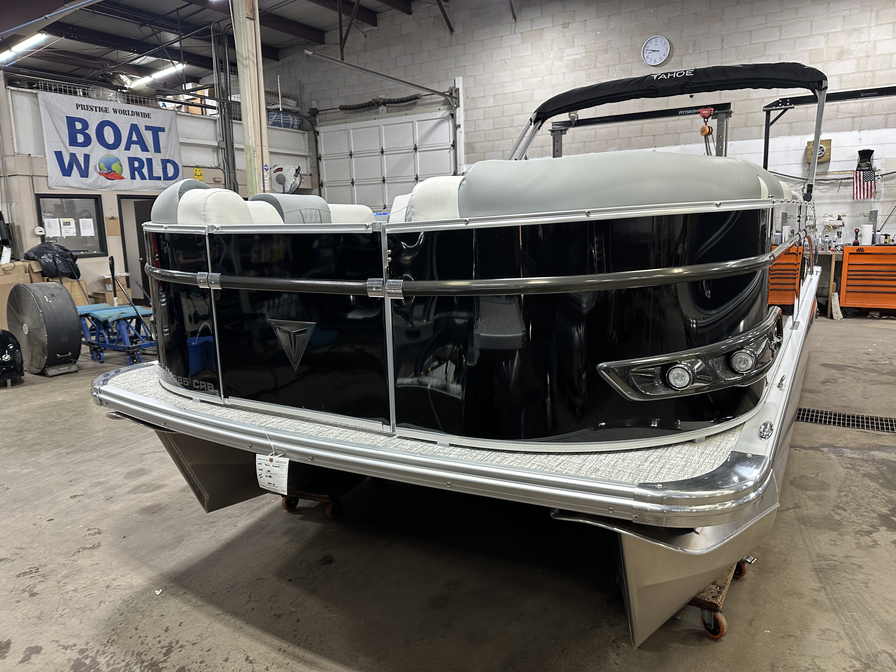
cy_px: 336
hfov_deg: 71.6
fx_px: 621
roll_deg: +1.2
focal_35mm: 24
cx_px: 448
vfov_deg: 56.8
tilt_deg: -10.4
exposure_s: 1/60
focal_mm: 6.86
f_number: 1.78
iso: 160
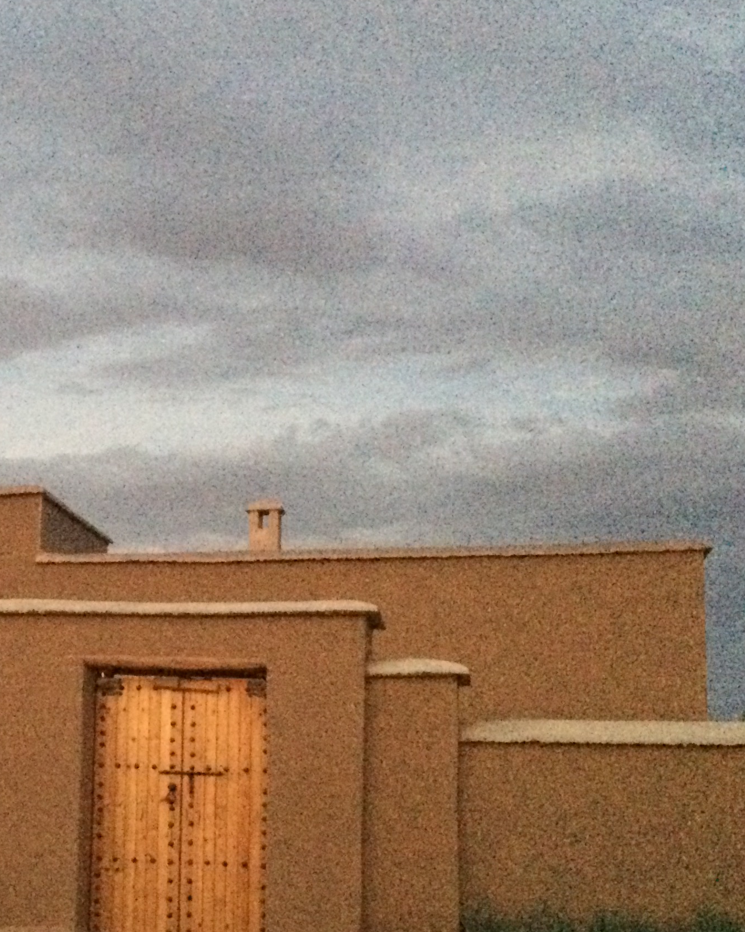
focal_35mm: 55
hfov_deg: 26.1
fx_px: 1516
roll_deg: -0.4
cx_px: -7
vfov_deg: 33.9
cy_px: 612
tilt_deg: +7.1
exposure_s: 1/17
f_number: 2.2
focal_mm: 4.15
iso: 2000
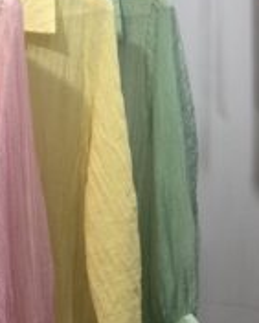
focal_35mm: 62
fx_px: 594
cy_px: 196
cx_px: 0
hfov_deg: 23.6
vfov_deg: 30.4
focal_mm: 3.99
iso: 40
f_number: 1.8
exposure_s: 1/24
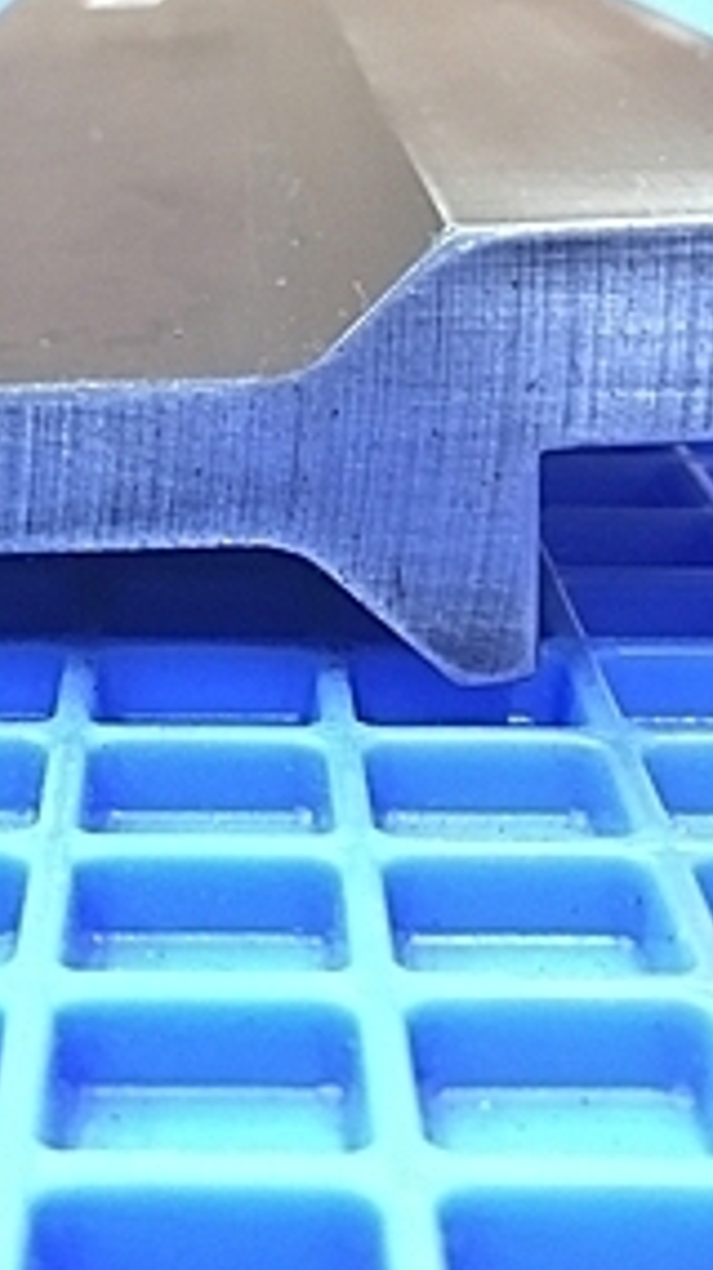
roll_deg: +0.7
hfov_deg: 16.9
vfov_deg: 29.6
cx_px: 178
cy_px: 455
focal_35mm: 71
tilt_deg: -15.0
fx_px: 2390
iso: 200
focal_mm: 4.15
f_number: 2.2
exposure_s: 1/15
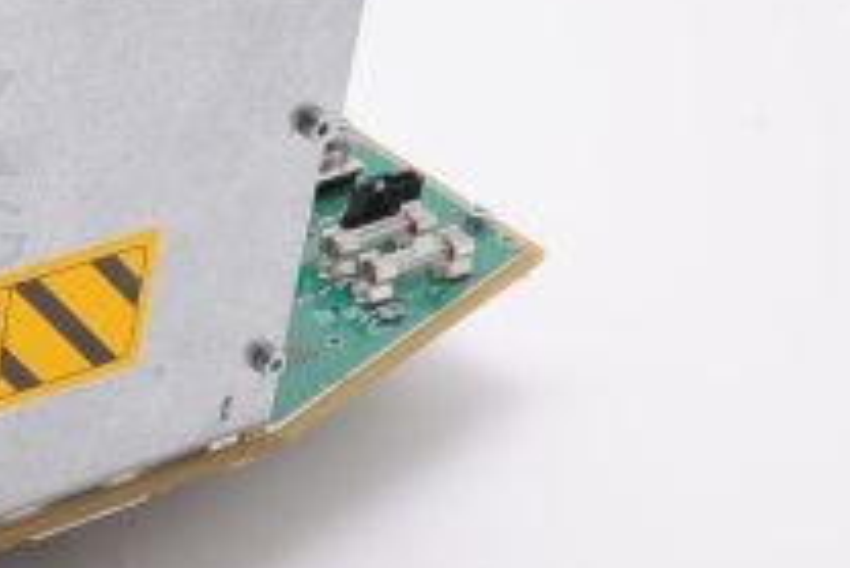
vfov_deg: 8.2
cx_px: -380
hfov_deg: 11.7
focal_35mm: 168
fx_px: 3969
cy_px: 172
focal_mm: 50
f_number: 14
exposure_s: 1/125
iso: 320
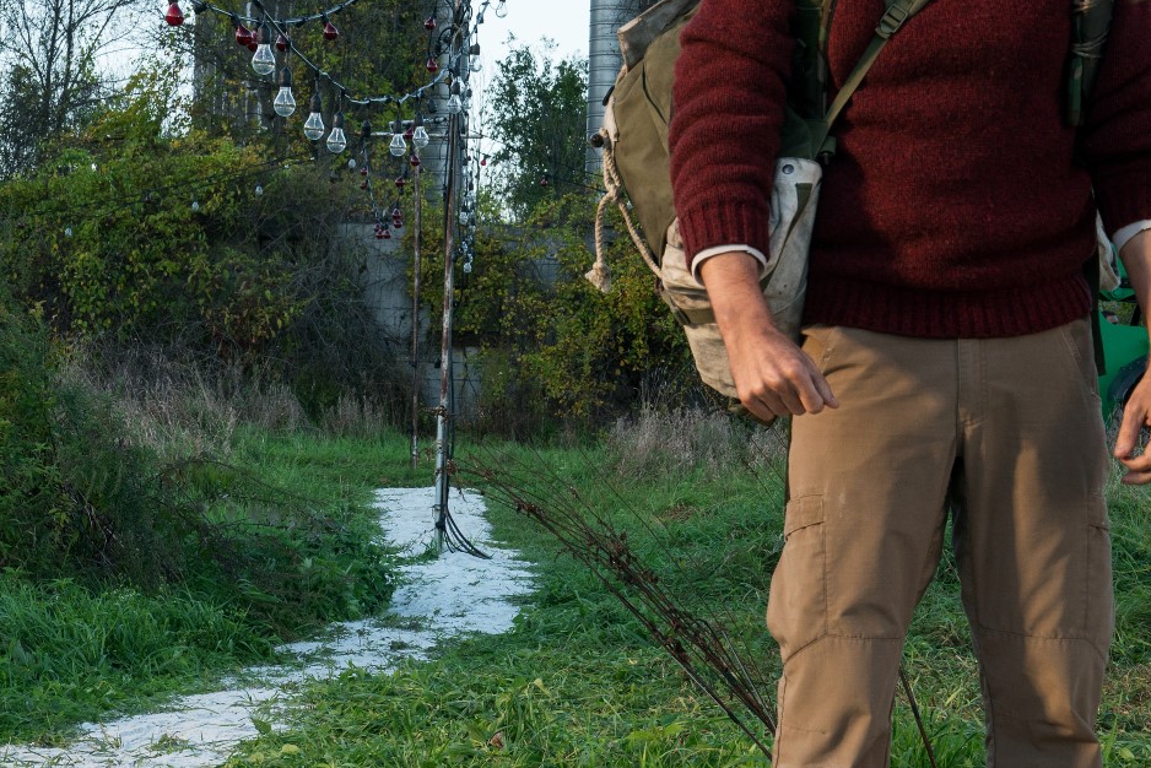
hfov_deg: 19.5
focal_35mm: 104
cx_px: 335
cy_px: 251
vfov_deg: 13.2
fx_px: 3326
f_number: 14
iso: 640
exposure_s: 1/60
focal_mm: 61
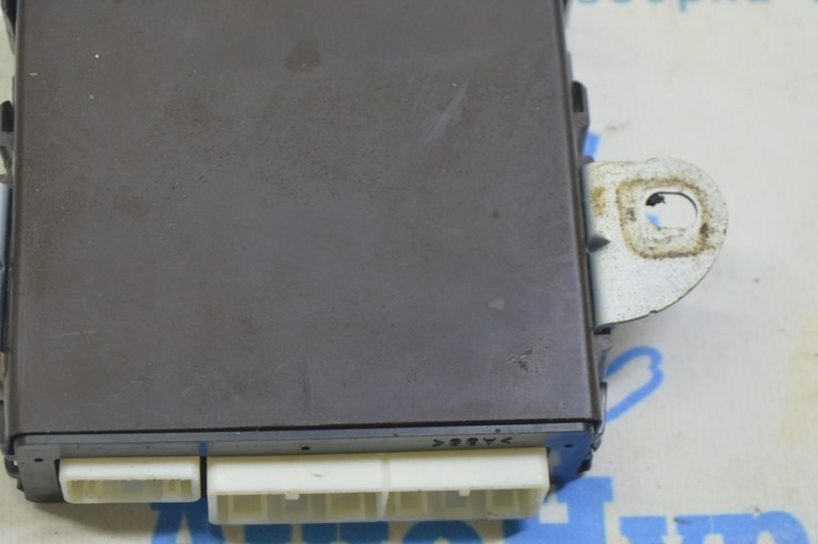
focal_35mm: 100
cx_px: 256
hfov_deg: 20.3
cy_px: 190
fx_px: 2270
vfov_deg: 13.6
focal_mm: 48
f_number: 5.6
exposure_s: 1/20
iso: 400
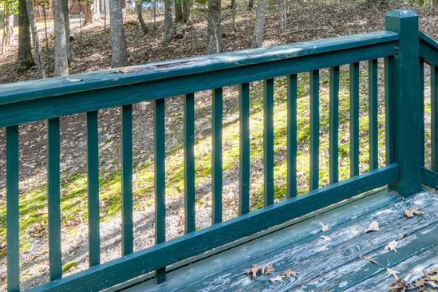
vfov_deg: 28.7
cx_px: 361
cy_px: -49
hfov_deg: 44.7
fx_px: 499
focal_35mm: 41
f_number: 8
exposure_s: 1/4
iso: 100
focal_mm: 10
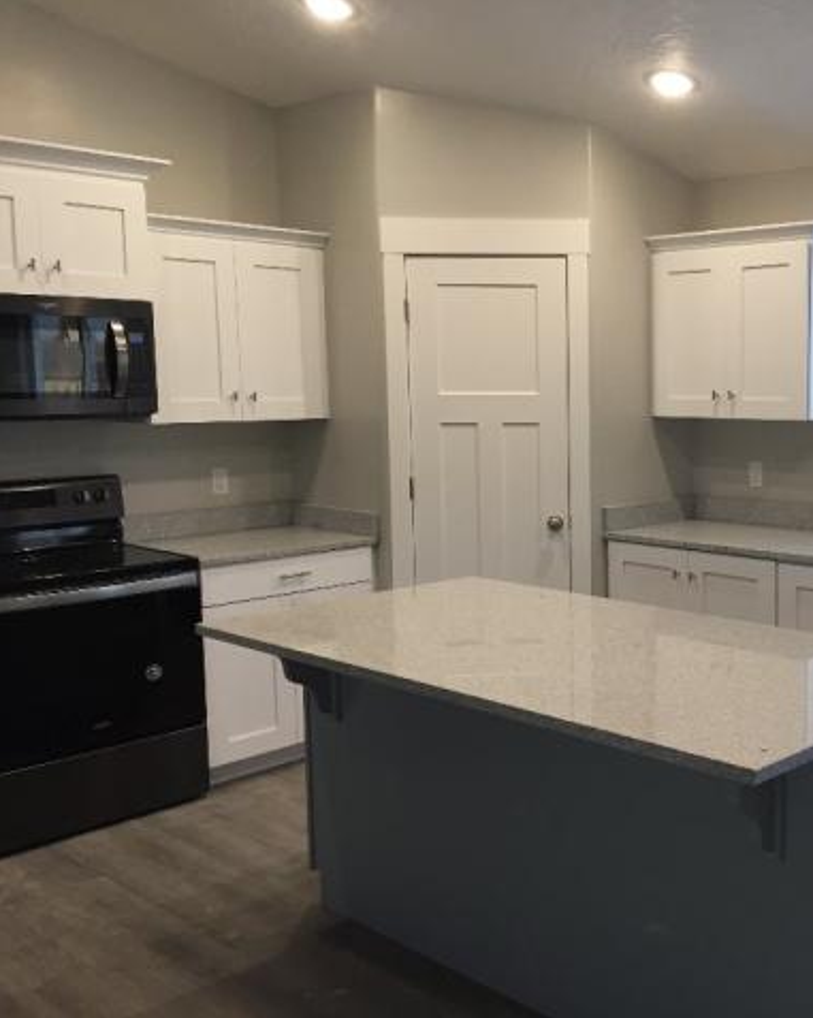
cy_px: 508
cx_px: 676
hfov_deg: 37.4
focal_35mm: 38
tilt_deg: -6.6
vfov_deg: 48.0
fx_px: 1144
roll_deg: -0.2
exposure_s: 1/30
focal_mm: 4.15
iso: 50
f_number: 2.2
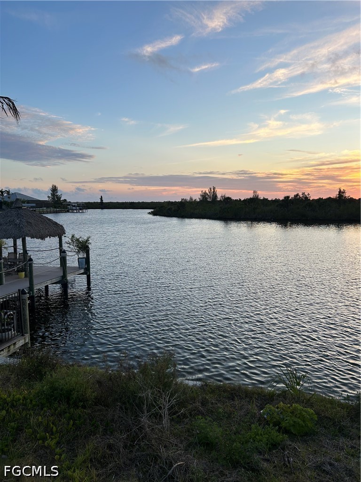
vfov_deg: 67.3
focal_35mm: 26
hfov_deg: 53.1
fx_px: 362
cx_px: 180
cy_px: 241
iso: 50
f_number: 1.5
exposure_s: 1/541
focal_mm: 5.7
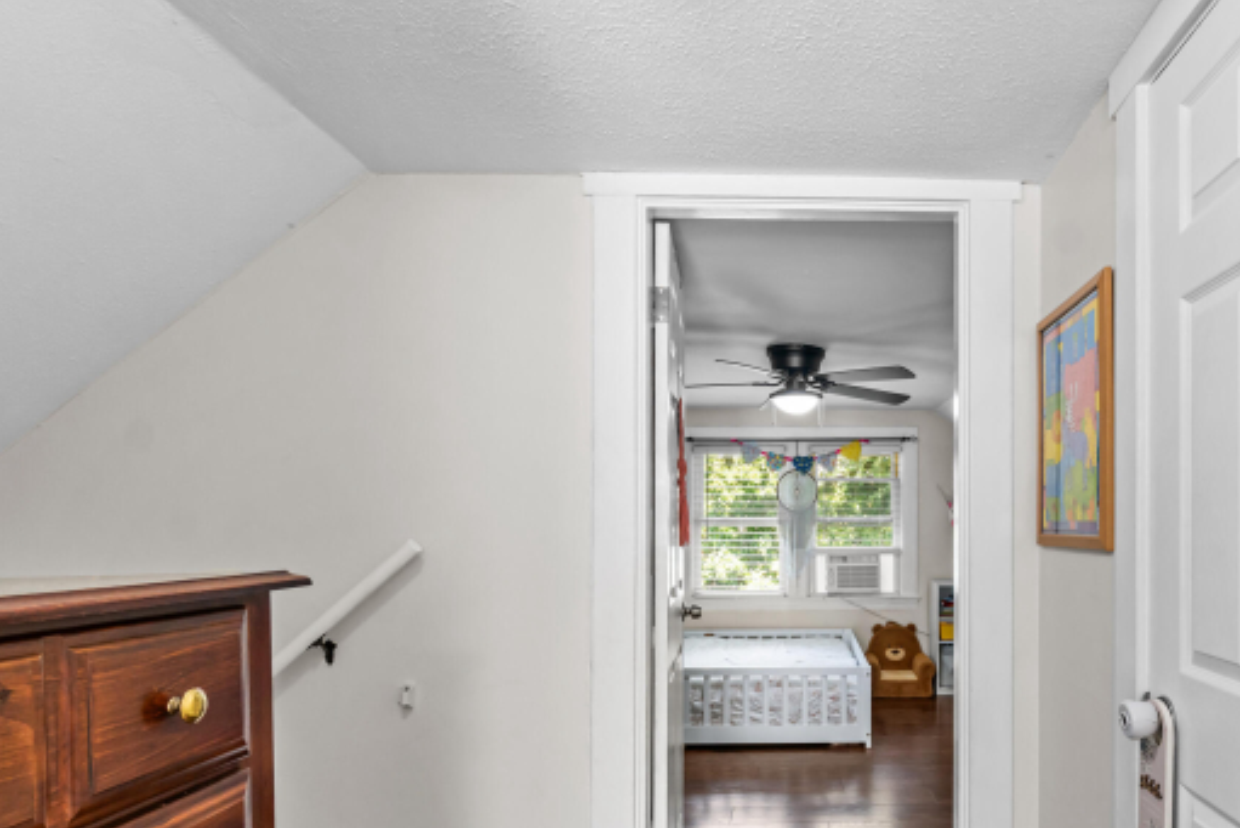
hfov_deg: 75.7
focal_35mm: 22
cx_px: 842
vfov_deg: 56.3
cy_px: 534
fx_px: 758
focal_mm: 10
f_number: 8
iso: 400
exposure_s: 1/2.5
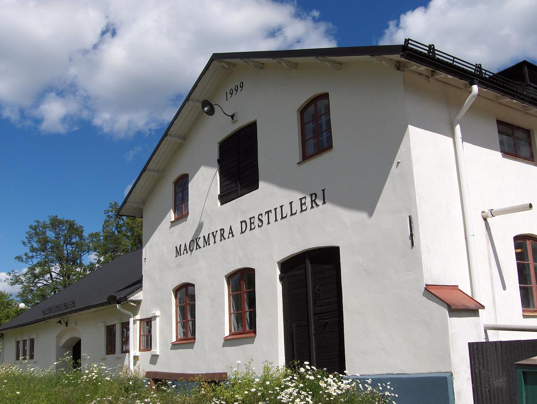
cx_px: 268
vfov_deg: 36.9
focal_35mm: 39
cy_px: 202
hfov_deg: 47.8
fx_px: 606
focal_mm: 8
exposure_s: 1/1087
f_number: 4.8
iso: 50
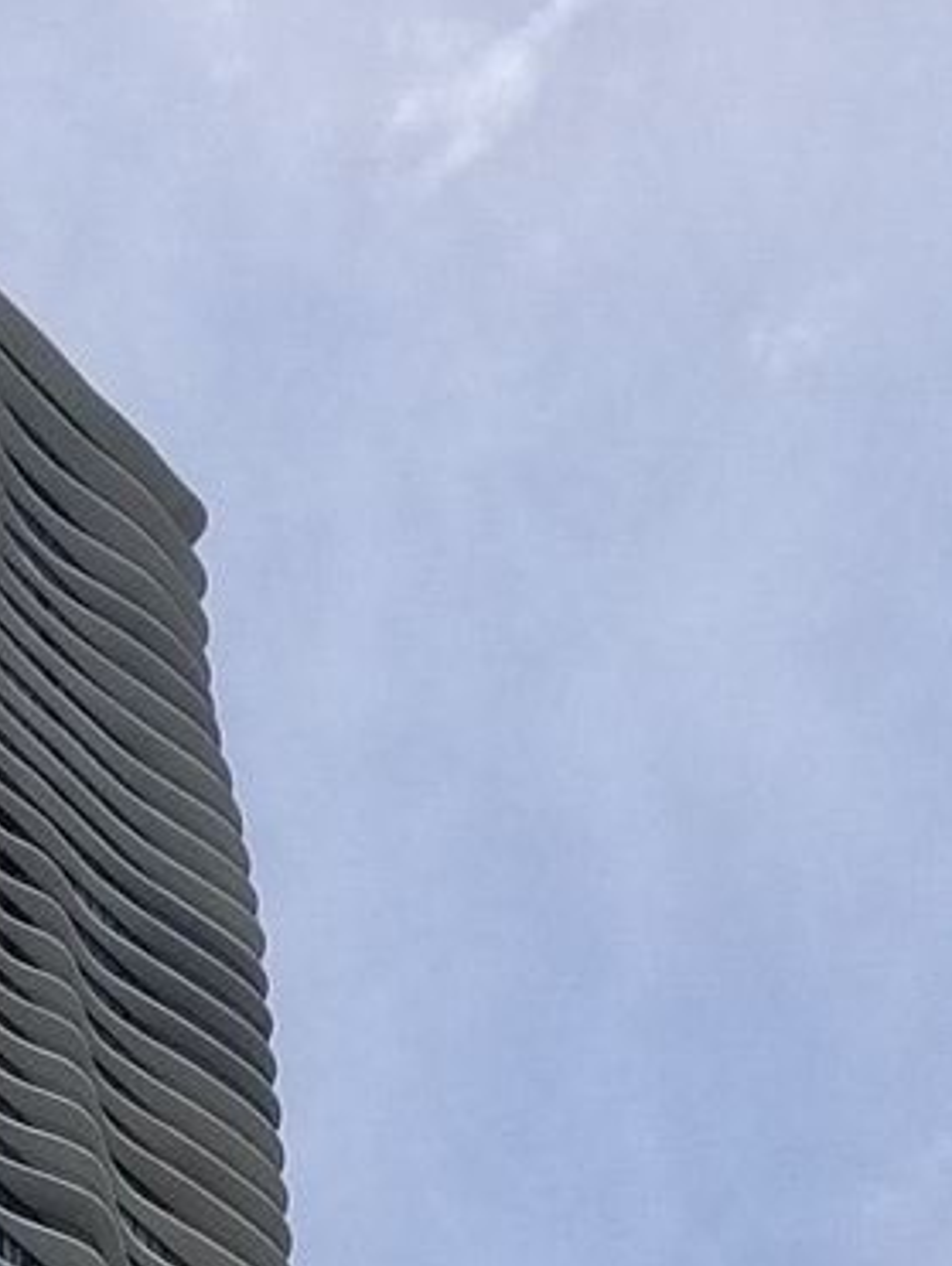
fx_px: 4100
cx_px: 92
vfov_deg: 14.4
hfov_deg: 13.1
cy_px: 2583
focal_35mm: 112
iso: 50
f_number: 1.7
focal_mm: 4.25
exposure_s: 1/2591
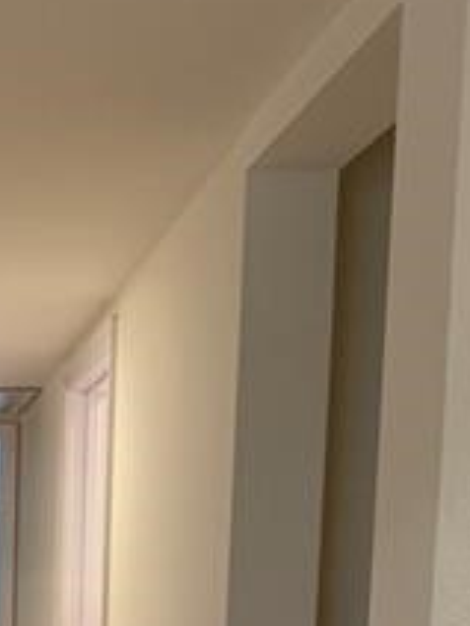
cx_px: -124
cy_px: 853
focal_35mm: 87
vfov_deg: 20.3
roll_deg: -0.1
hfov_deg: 16.2
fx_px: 1575
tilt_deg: -7.8
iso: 200
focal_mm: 6.76
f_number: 1.78
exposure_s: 1/181
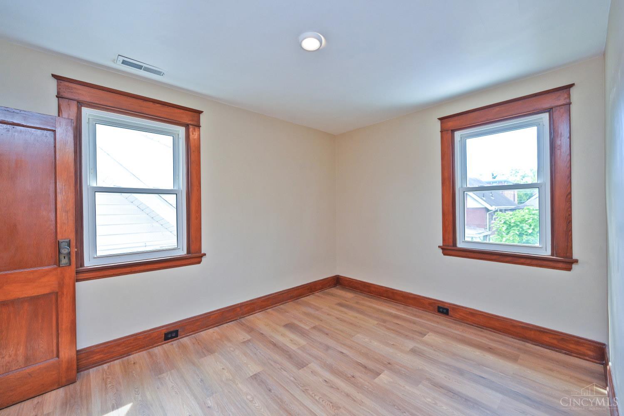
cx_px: 312
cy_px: 208
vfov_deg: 81.2
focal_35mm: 14
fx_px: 243
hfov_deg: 104.3
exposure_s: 1/80
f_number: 4.5
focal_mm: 14
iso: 200
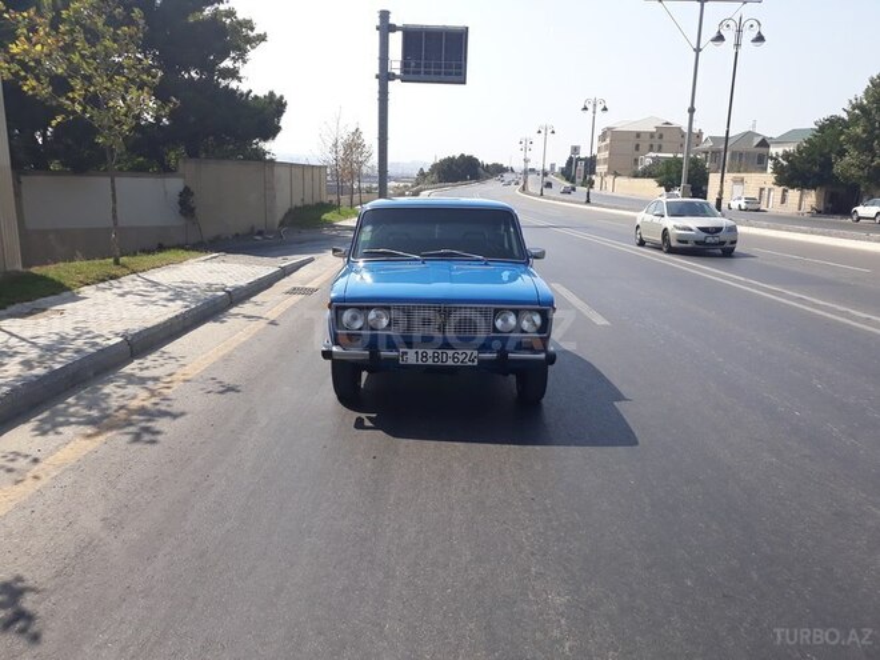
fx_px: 686
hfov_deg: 65.3
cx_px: 440
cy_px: 330
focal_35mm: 27
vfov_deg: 51.4
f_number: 1.7
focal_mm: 3.71
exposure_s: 1/1597
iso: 40
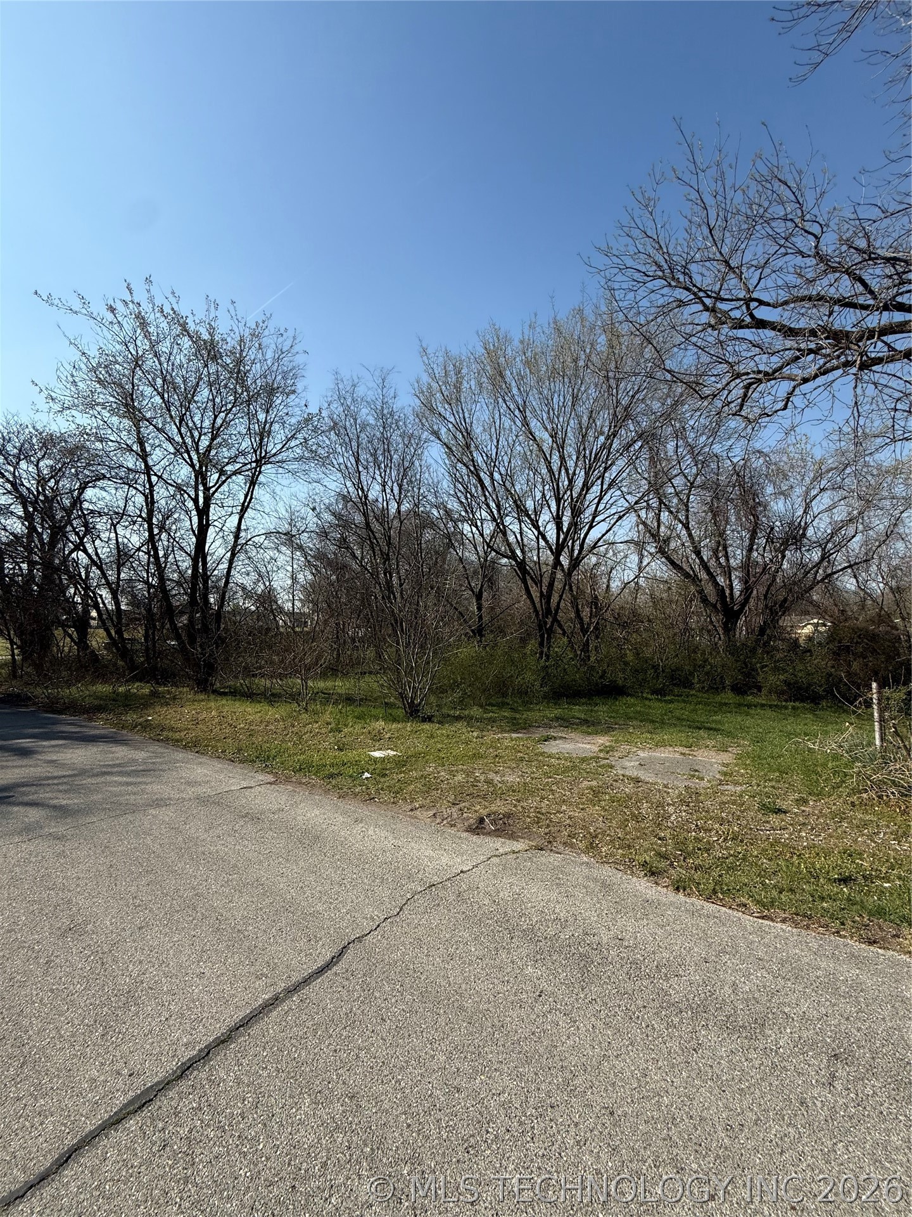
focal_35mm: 14
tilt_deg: +3.0
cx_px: 456
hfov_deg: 85.7
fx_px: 492
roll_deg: +0.4
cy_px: 608
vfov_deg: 102.1
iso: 50
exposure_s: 1/3891
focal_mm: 2.22
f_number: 2.2
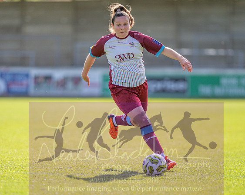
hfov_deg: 5.2
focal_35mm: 372
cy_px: 107
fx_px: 2696
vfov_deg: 4.2
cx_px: 122
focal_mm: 300
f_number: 2.8
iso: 200
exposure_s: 1/3200
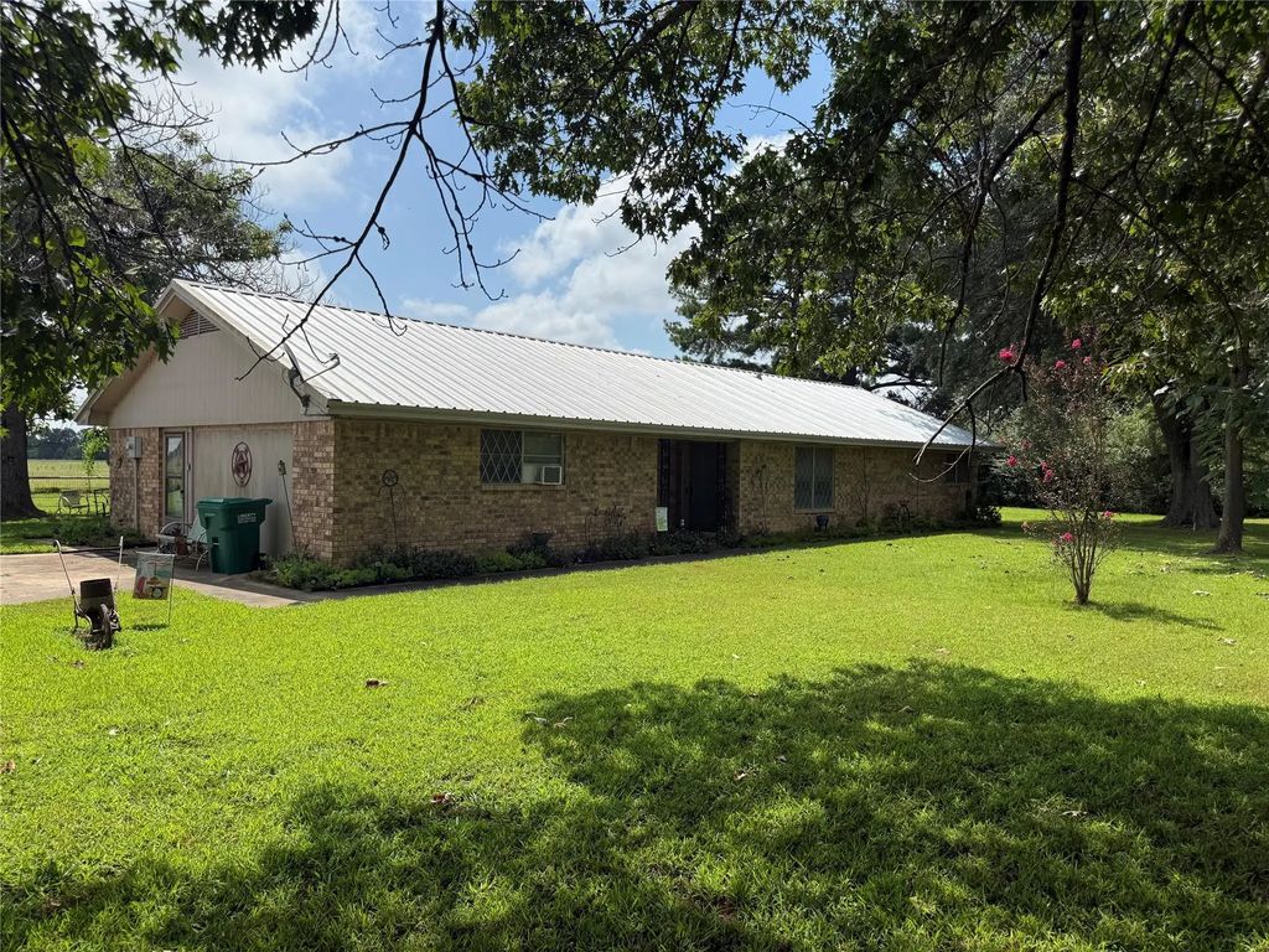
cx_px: 634
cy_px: 476
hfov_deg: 71.6
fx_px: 880
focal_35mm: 24
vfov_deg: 56.8
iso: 80
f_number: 1.78
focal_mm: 6.76
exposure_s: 1/5714
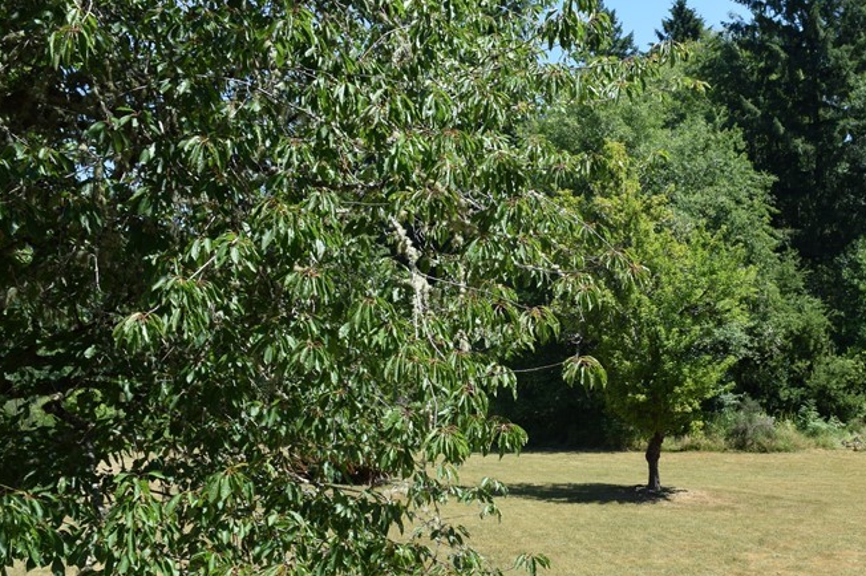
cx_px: 630
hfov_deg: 42.5
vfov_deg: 29.7
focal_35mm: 45
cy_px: 372
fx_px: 1082
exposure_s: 1/320
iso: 200
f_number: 8
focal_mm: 18
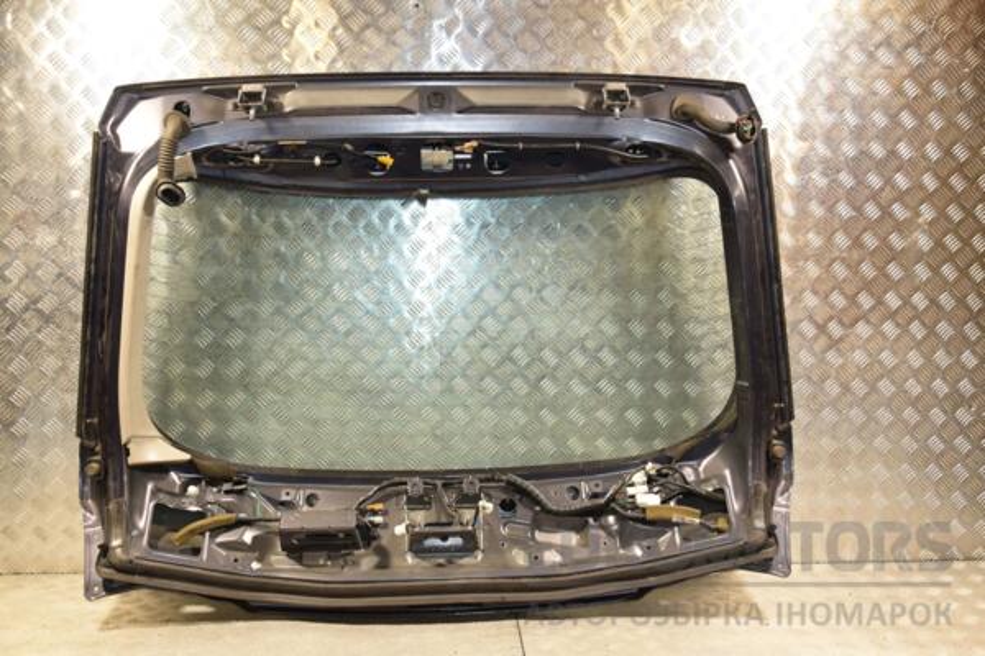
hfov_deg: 57.2
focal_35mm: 33
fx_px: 903
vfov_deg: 40.0
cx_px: 492
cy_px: 328
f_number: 5
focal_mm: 22
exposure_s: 1/160
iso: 800
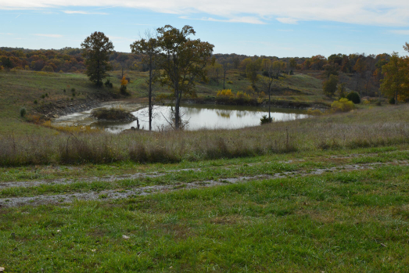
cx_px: 161
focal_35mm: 43
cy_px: 83
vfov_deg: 30.9
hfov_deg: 45.1
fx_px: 489
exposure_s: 1/320
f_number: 8
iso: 100
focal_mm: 20
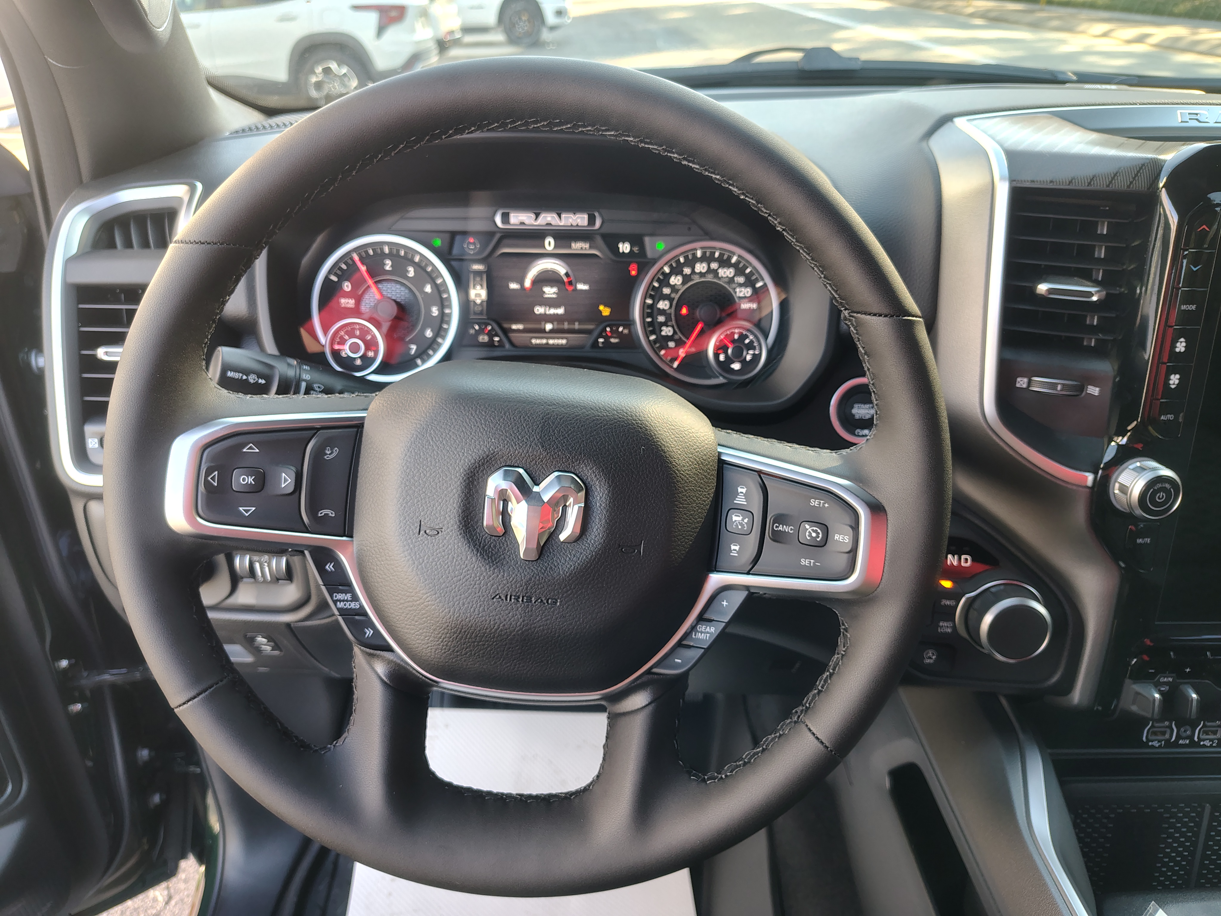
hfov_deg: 71.6
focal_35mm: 24
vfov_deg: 56.8
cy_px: 458
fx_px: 847
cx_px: 610
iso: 379
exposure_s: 1/111
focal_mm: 5.56
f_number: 1.8
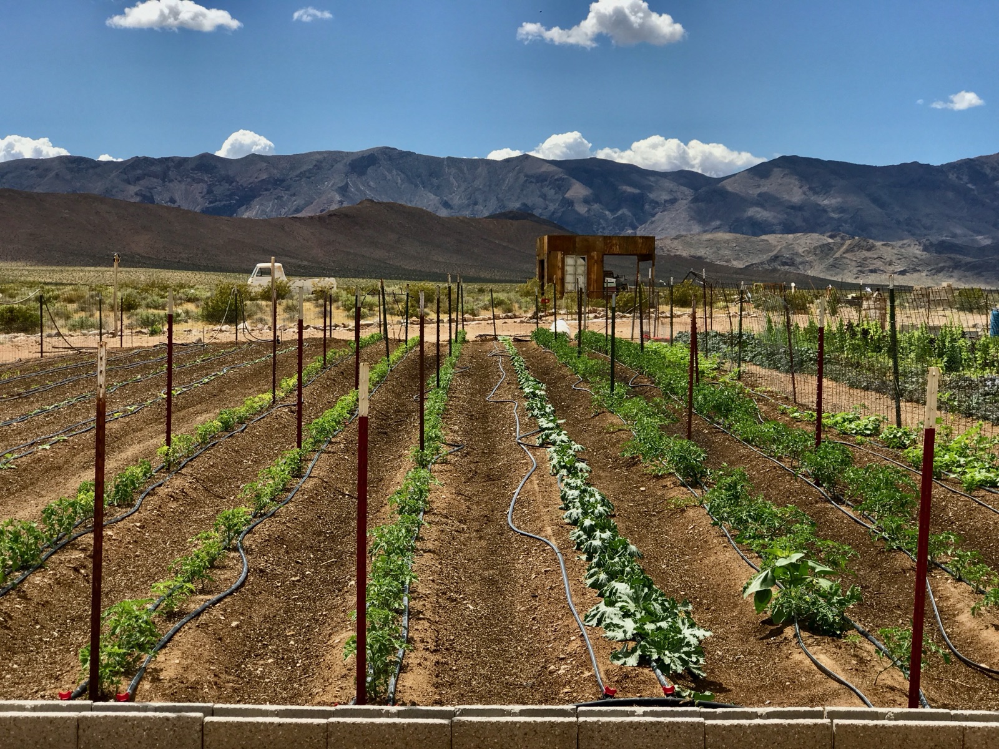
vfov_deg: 25.7
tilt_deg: -2.2
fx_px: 1645
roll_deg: +0.5
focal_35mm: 57
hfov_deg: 33.8
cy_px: 374
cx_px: 500
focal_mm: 6.6
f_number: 2.8
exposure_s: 1/1168
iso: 20
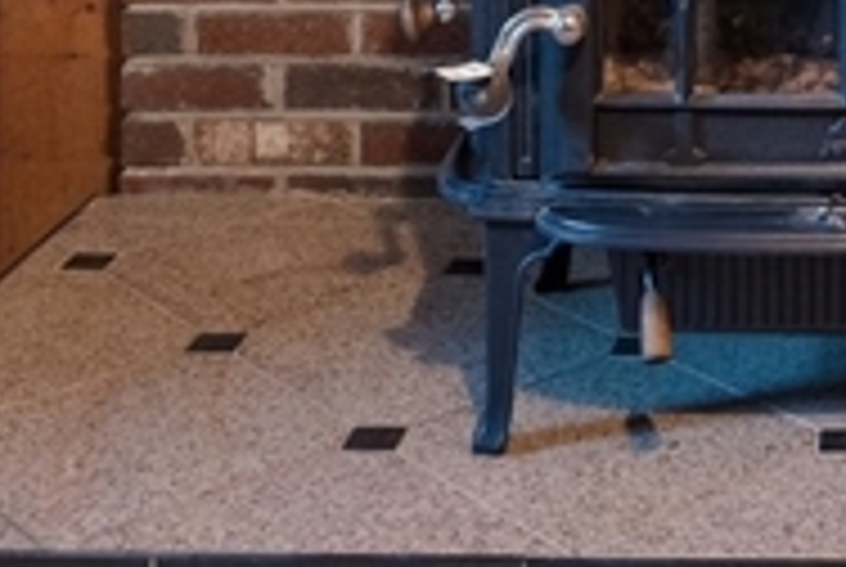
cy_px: -380
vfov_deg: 14.3
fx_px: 2048
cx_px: 860
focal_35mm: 87
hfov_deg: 22.4
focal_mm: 16
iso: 320
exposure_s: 6
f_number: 7.1
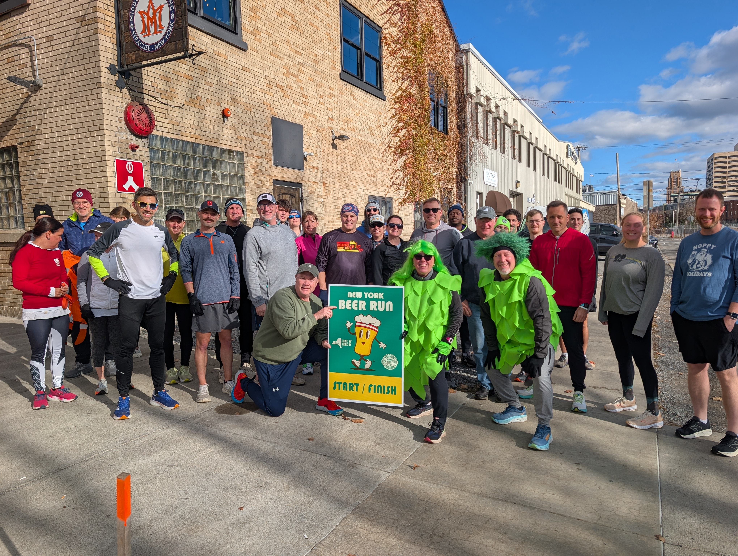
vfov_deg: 56.9
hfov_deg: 71.5
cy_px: 278
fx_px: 512
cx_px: 369
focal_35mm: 24
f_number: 1.68
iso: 21
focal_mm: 6.9
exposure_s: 1/11364
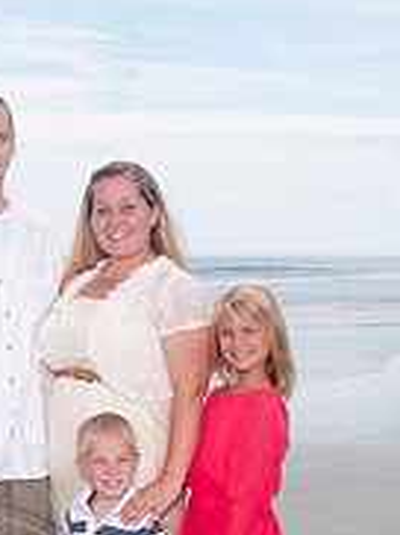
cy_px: 400
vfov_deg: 19.5
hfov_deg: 14.6
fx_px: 1544
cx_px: 43
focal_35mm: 100
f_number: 13
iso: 100
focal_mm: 28
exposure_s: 1/250
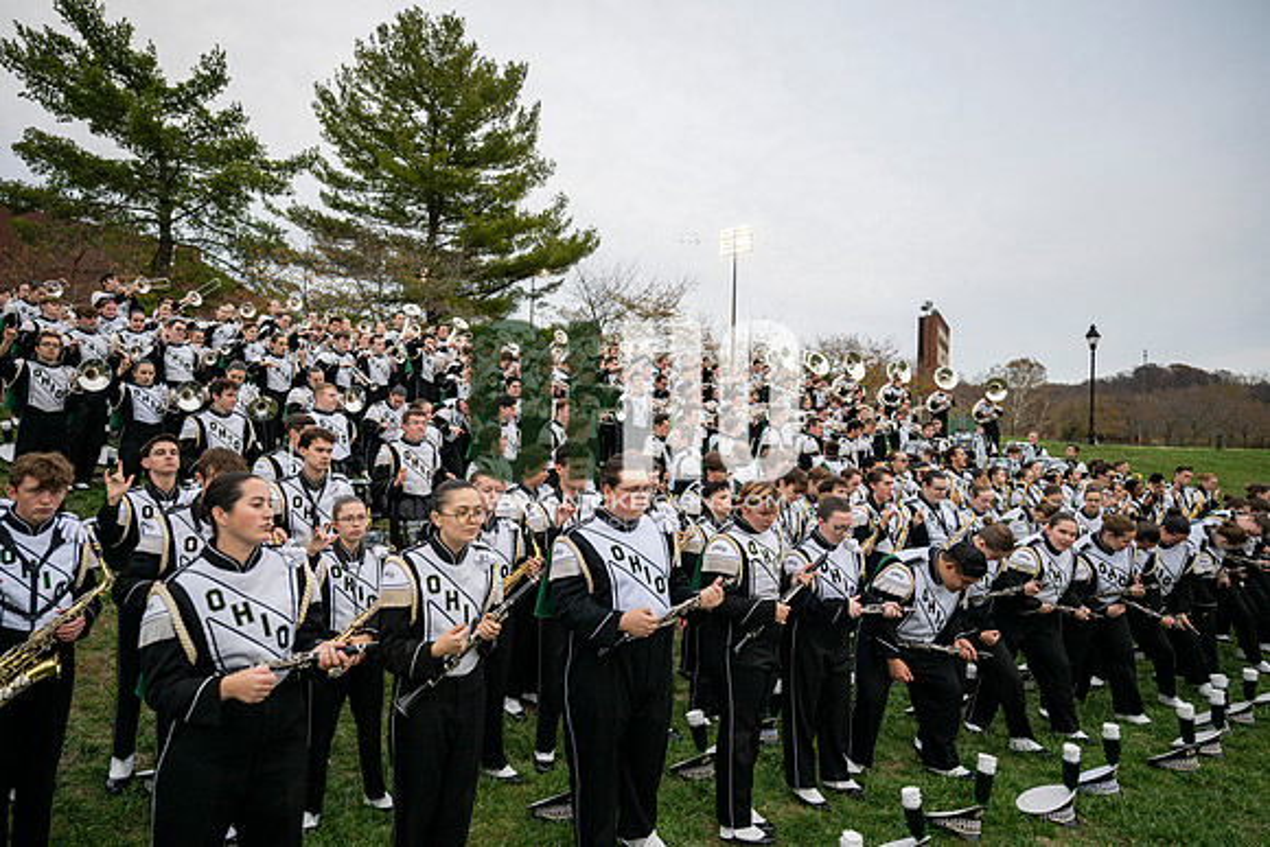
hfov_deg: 73.7
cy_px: 424
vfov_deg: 53.2
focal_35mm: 24
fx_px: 847
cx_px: 635
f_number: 2.8
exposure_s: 1/500
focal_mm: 24
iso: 400
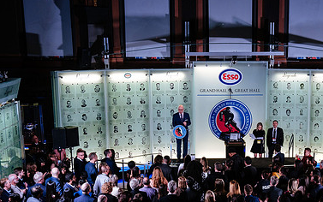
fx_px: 476
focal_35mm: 54
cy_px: 139
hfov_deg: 36.8
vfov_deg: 23.9
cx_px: 236
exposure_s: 1/80
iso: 800
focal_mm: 20.9
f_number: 5.6
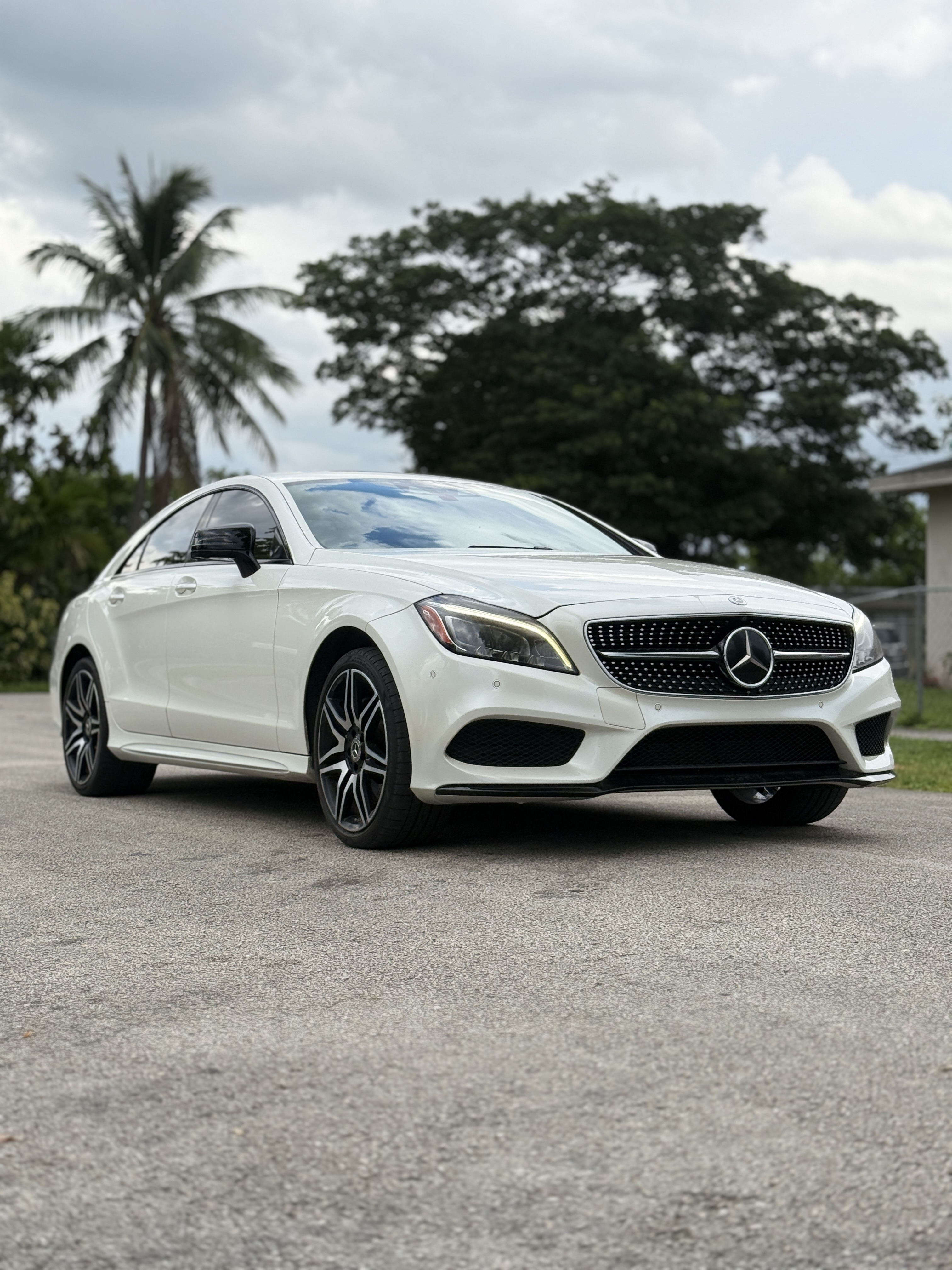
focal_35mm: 48
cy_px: 635
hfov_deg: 30.3
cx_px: 476
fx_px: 1760
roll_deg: -1.0
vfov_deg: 39.7
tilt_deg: +0.6
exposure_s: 1/1754
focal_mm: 6.76
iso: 64
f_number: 1.78
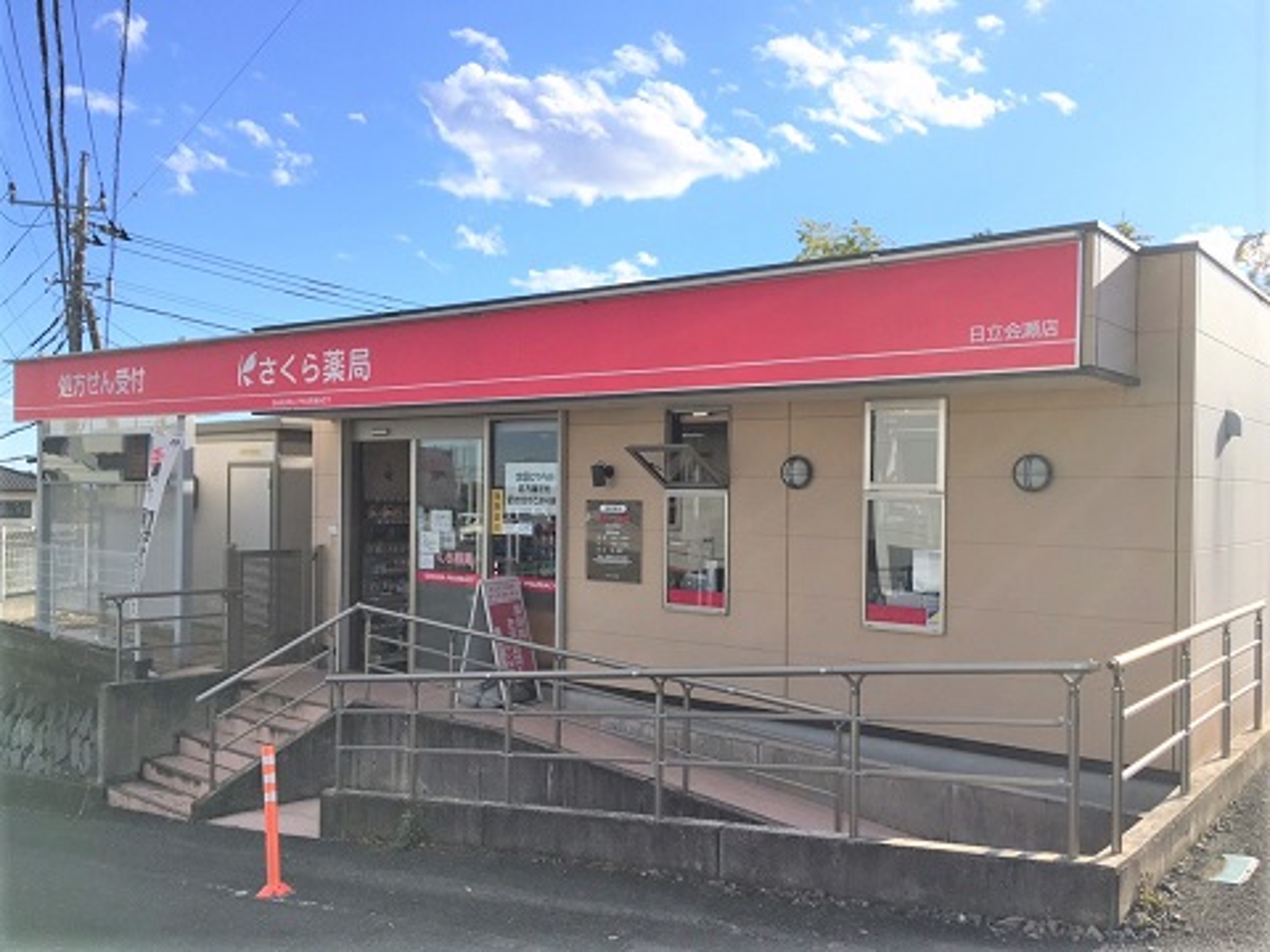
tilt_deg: -1.2
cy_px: 476
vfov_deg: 48.2
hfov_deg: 61.7
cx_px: 635
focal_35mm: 29
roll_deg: -0.7
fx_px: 1064
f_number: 2.2
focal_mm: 4.15
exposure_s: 1/1672
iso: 25
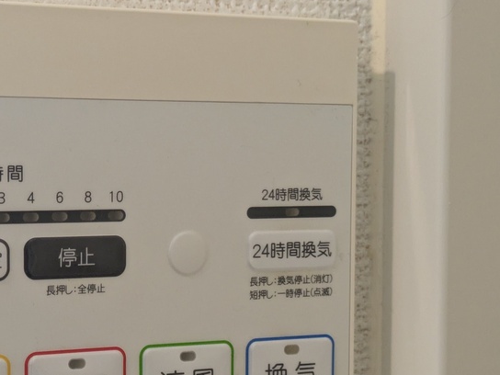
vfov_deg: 16.3
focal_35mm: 90
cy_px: 271
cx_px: 132
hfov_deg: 21.6
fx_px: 1300
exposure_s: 1/120
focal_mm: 5.43
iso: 558
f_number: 1.89
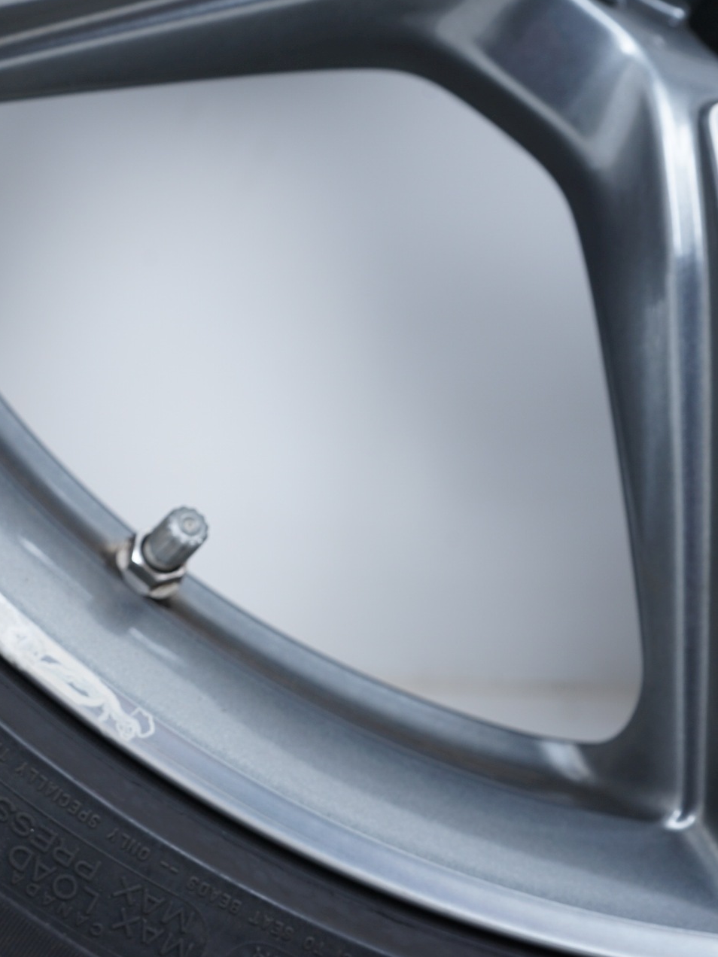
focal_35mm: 58
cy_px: 478
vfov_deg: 33.2
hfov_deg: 24.4
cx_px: 51
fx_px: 1604
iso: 250
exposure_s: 1/100
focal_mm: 40
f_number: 7.1
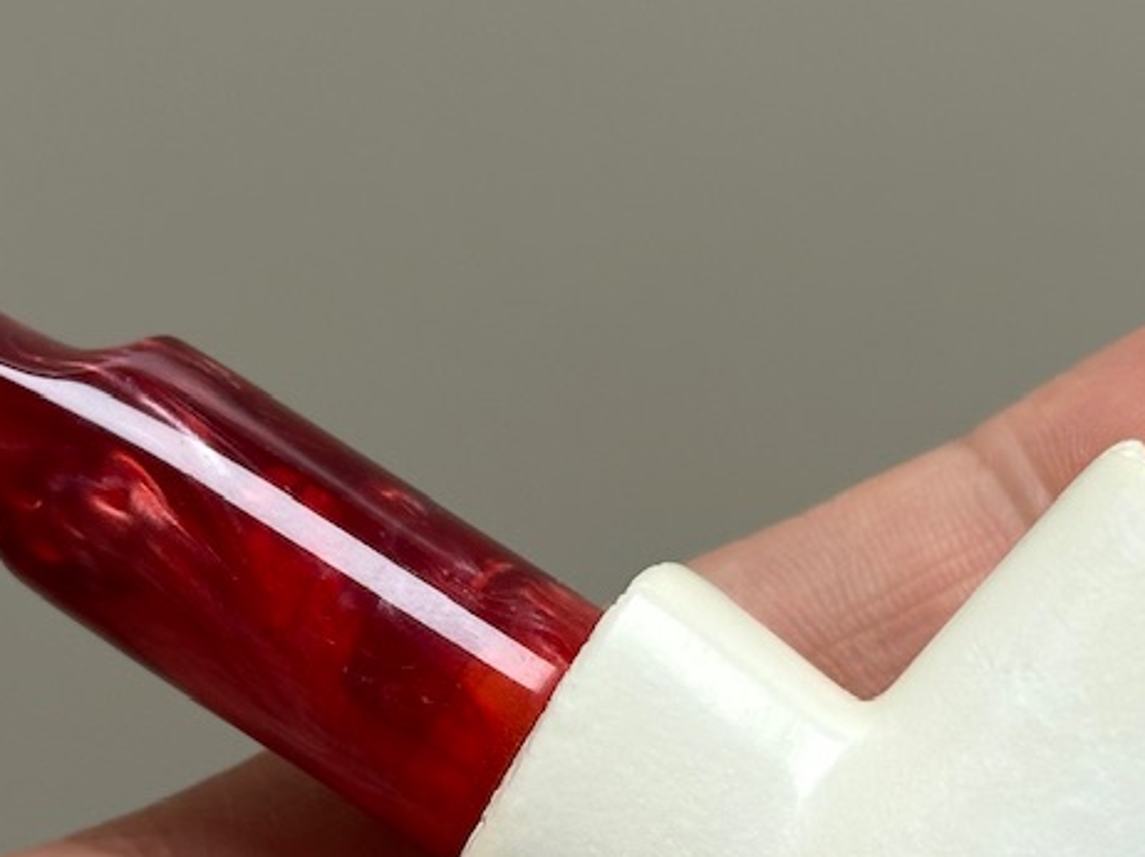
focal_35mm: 133
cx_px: 580
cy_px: 488
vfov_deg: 11.1
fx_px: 4397
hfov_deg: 14.8
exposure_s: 1/121
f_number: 1.78
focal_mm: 6.86
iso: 64
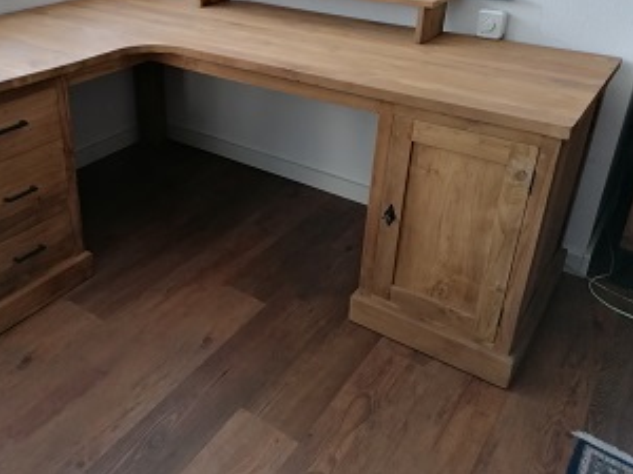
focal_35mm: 36
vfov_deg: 39.2
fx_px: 658
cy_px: 162
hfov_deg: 50.8
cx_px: 234
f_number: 1.8
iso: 250
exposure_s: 1/33.3
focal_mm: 4.75
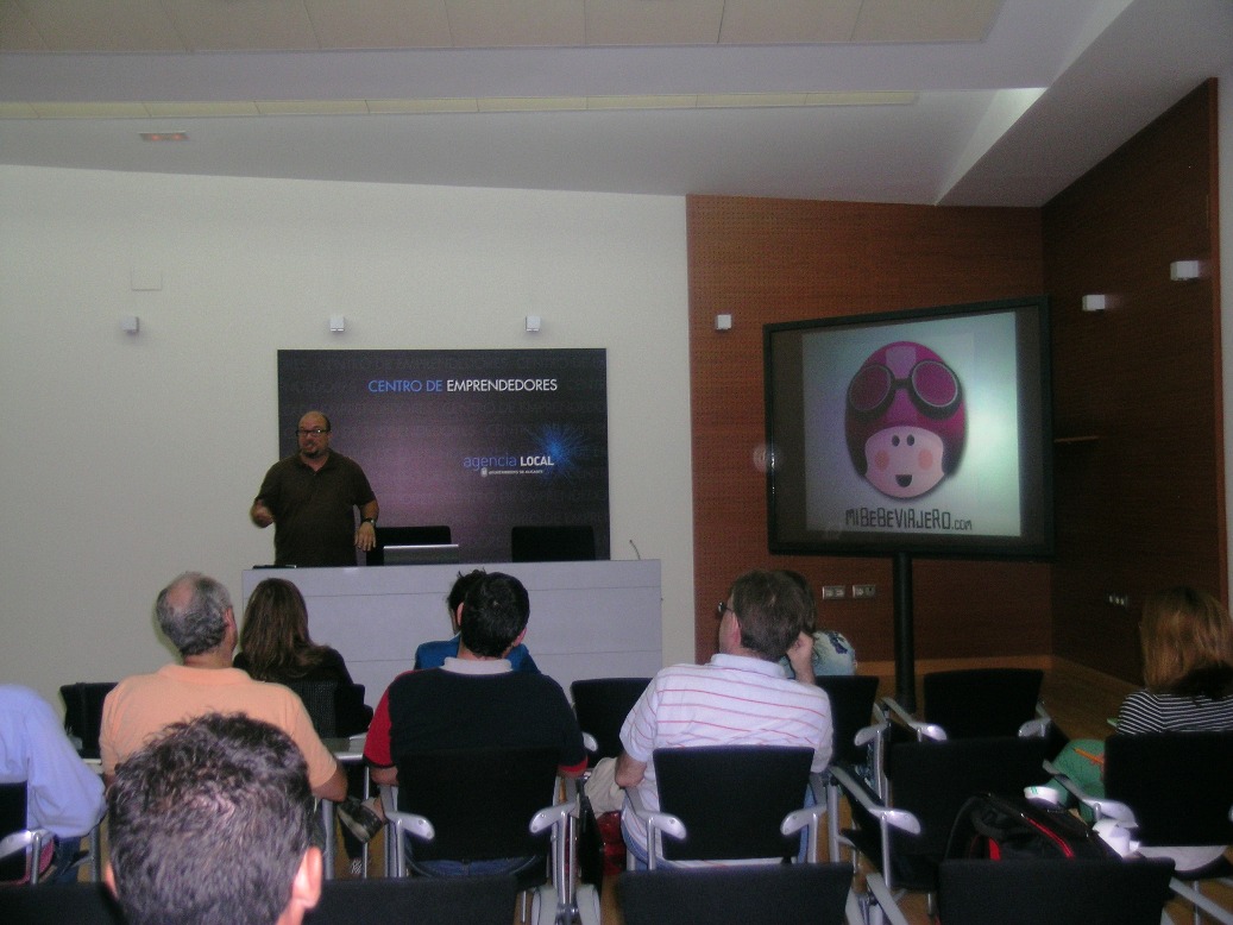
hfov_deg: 47.9
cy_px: 462
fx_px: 1389
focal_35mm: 39
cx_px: 616
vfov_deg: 36.8
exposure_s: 1/60.1
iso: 78
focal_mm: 8
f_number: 3.1
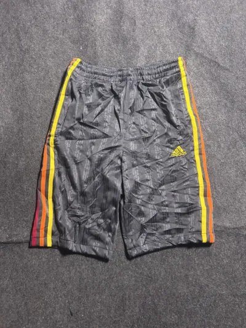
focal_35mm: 26
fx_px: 246
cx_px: 123
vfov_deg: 67.3
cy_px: 164
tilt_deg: -65.5
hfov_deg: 53.1
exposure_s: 1/50
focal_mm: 5.7
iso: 320
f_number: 1.5
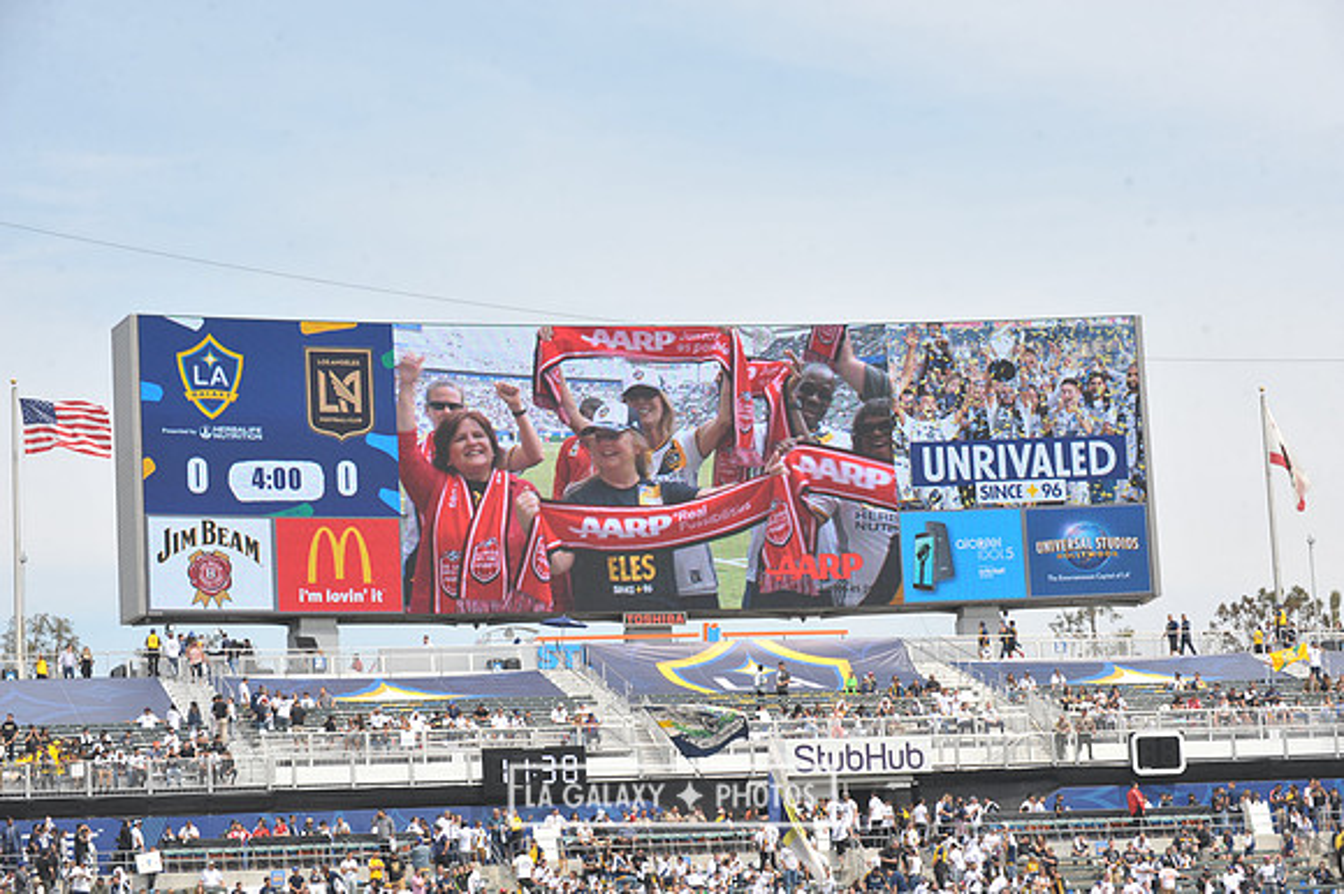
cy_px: 447
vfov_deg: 13.4
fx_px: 3806
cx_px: 672
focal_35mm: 102
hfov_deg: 20.0
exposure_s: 1/400
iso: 250
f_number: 10
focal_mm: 102
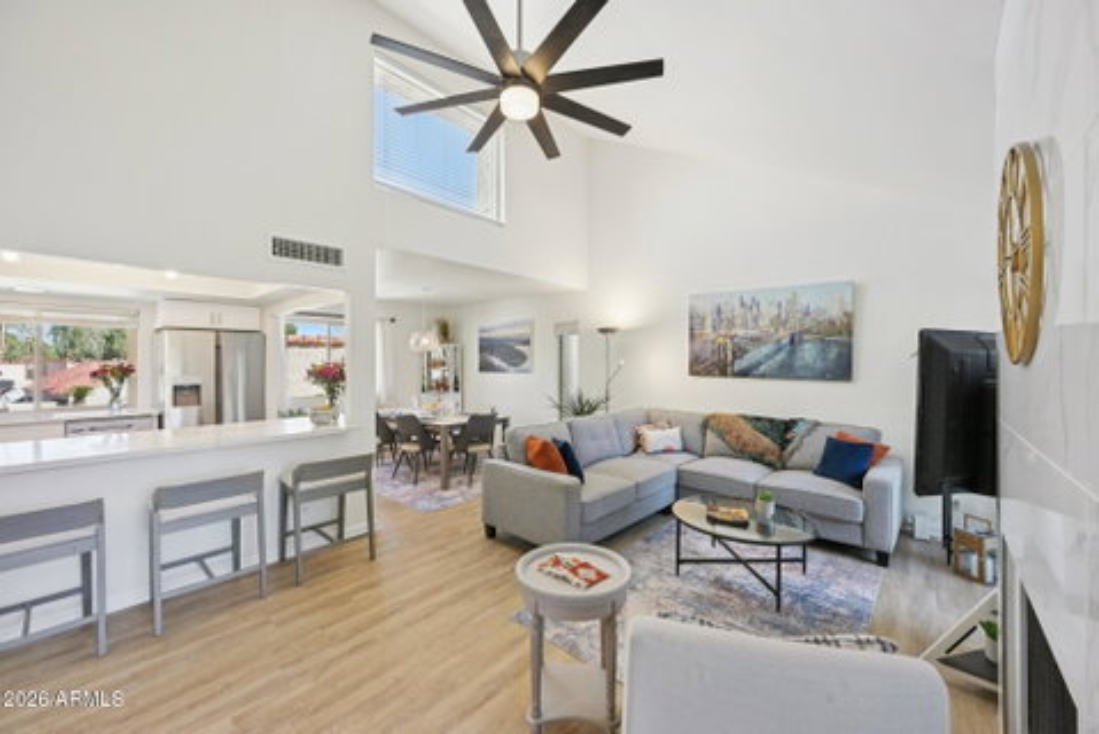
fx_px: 428
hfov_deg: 104.2
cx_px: 550
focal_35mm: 14
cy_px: 367
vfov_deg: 81.3
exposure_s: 1/60
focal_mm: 14
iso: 500
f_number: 8
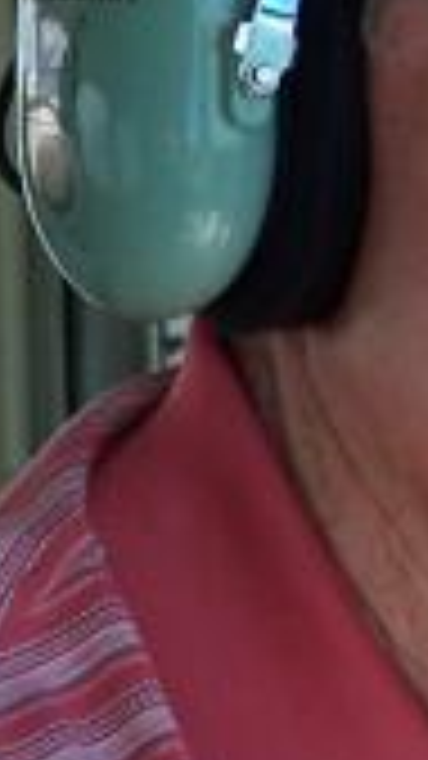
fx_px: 3169
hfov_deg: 7.7
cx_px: -59
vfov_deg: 13.6
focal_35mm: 157
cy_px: 175
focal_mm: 6.3
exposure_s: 1/350
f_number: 2.8
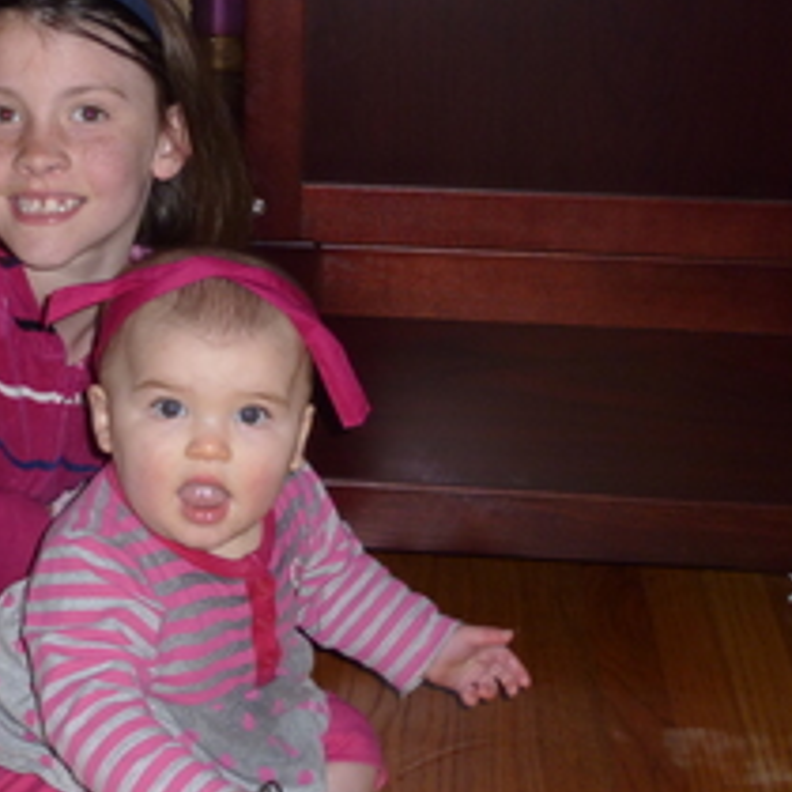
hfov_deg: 20.9
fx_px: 2097
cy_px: 336
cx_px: 64
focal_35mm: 81
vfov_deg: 21.4
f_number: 3.8
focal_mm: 7.9
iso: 160
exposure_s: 1/30
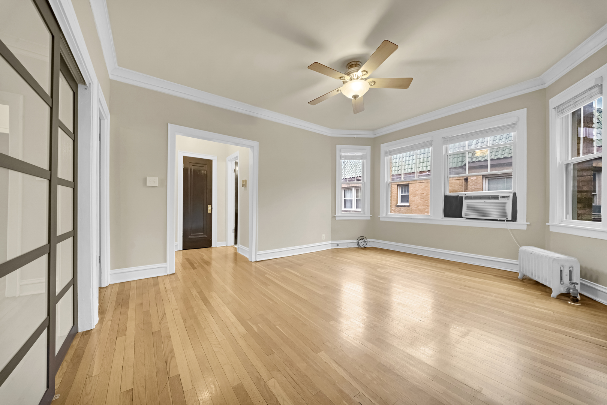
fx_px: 202
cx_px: 304
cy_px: 202
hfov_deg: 112.6
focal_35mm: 12
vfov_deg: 90.0
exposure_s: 1/20
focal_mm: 12
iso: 640
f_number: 9
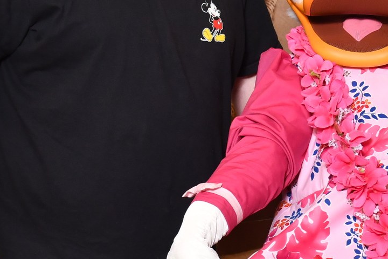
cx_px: 383
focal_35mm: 170
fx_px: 1832
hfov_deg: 12.0
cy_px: 78
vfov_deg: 8.1
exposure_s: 1/125
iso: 640
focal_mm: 34
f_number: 5.6
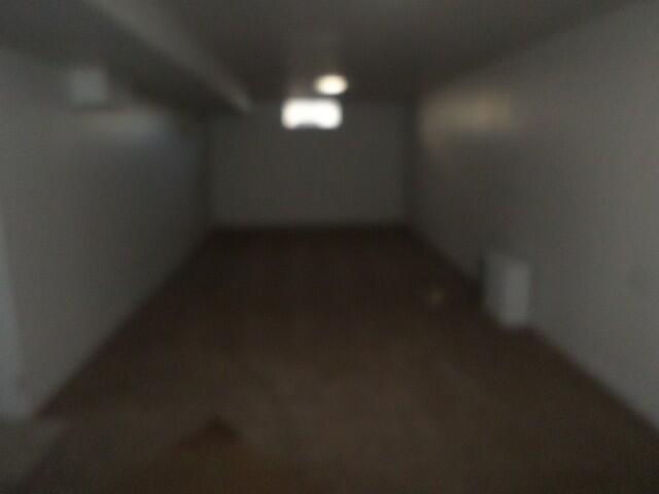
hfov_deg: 69.4
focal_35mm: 25
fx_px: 476
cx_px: 330
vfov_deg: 54.9
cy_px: 247
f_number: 9.2
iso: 640
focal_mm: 4.5
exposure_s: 1/30
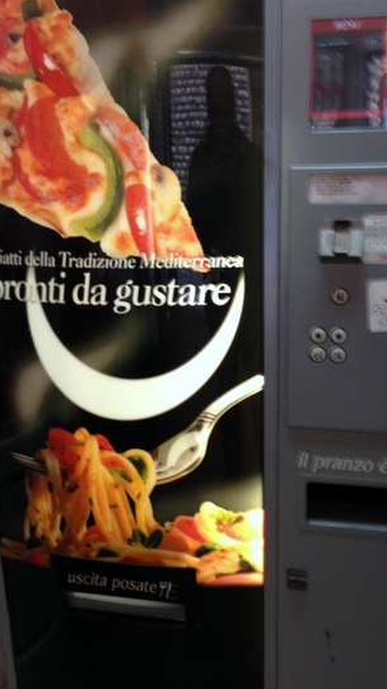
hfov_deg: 28.3
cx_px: 224
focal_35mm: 42
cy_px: 390
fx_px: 767
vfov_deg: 48.2
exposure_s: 1/20
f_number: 2.4
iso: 80
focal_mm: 4.12
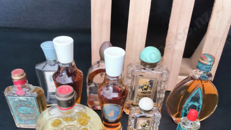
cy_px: 85
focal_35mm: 30
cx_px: 115
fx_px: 184
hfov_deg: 64.3
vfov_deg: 38.6
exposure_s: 1/30
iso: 400
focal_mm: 2.87
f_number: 2
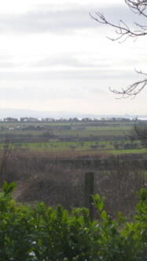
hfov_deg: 4.9
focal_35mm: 248
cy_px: 137
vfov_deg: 8.7
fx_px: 1721
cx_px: 91
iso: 160
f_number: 3.6
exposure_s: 1/1600
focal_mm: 23.5
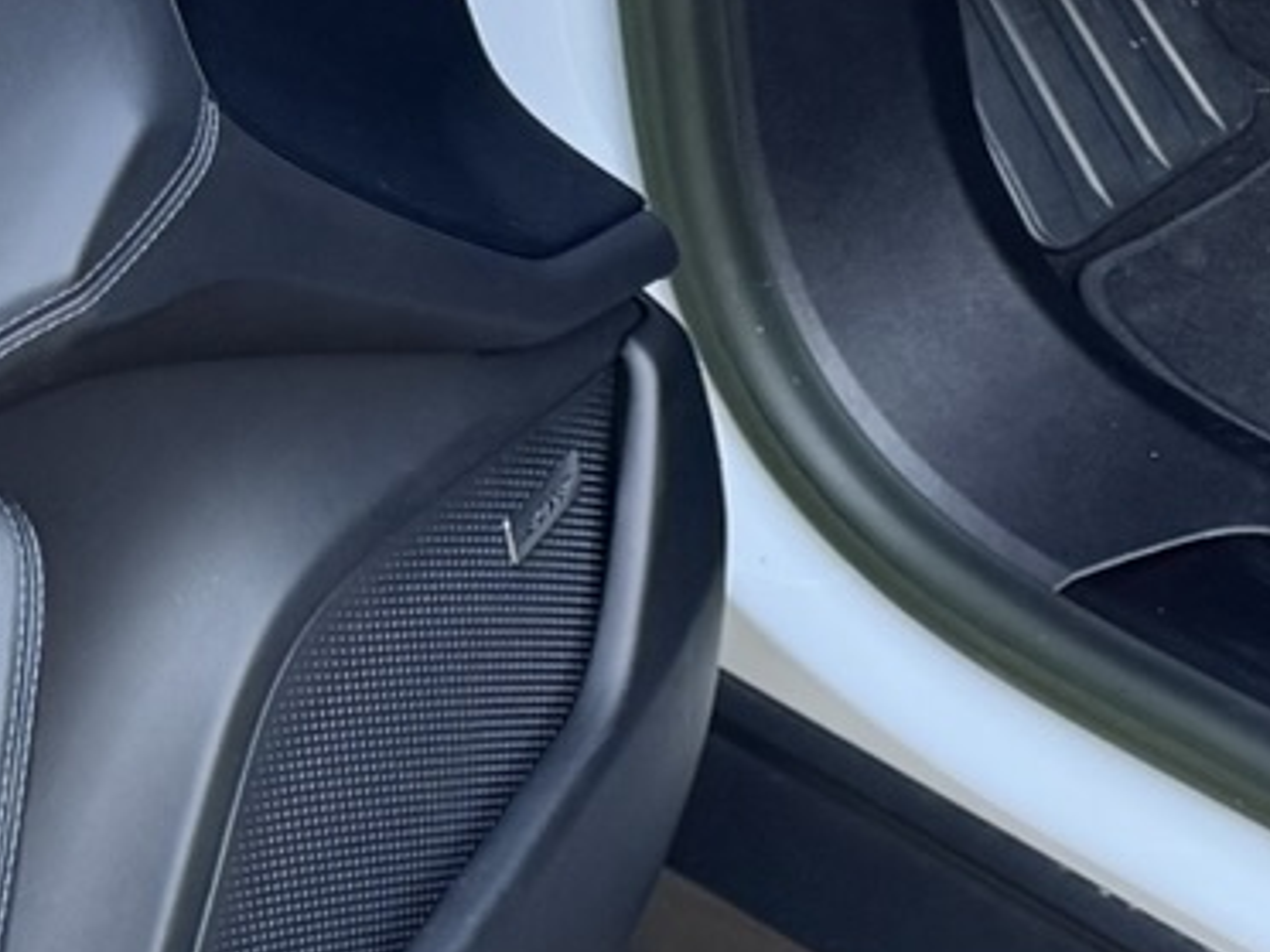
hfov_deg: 14.4
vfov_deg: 11.2
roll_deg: +6.7
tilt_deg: -34.2
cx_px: 1611
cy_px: 61
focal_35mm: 132
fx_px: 4843
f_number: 1.78
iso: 200
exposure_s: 1/121
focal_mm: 6.76
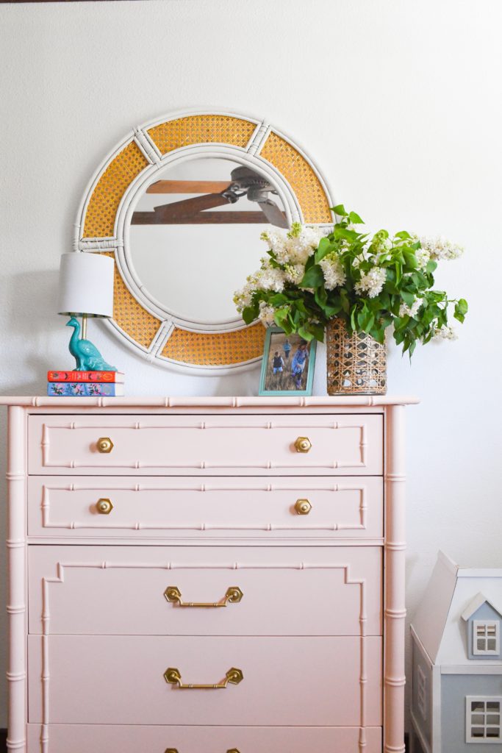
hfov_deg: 37.9
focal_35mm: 35
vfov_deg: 54.4
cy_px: 376
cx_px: 251
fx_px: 732
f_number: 5
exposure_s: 1/250
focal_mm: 35
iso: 5000
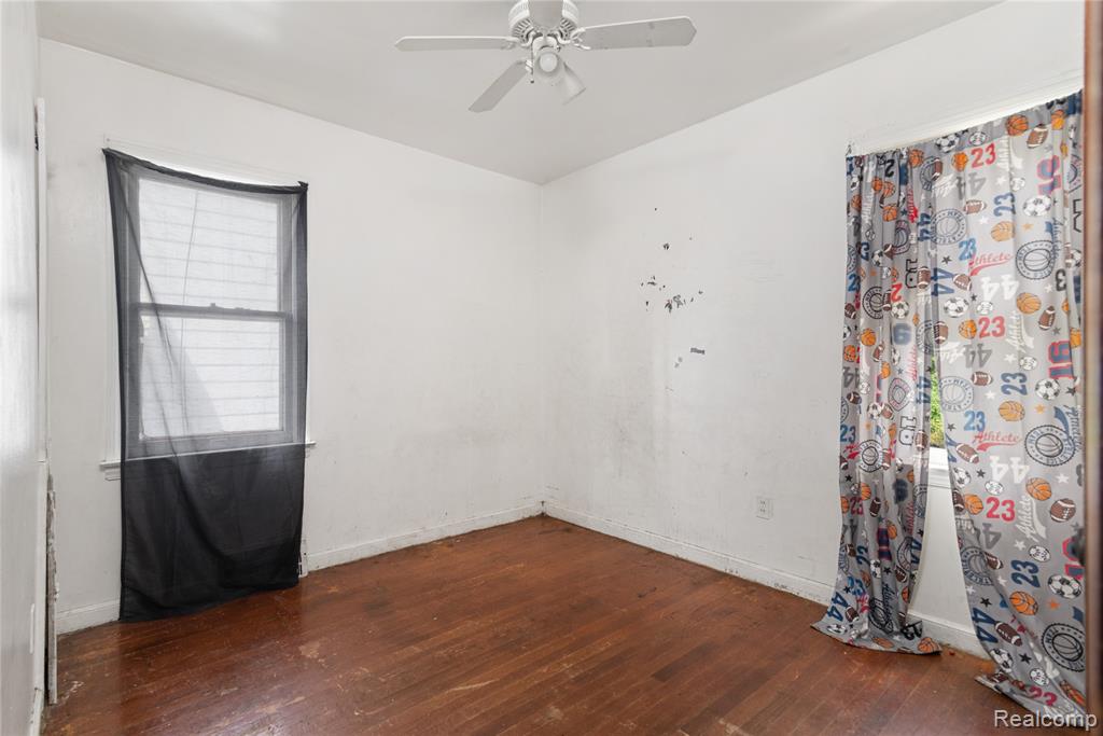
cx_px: 552
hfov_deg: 93.3
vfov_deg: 70.5
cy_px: 368
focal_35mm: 17
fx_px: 521
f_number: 9
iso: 400
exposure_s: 1/4
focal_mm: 17
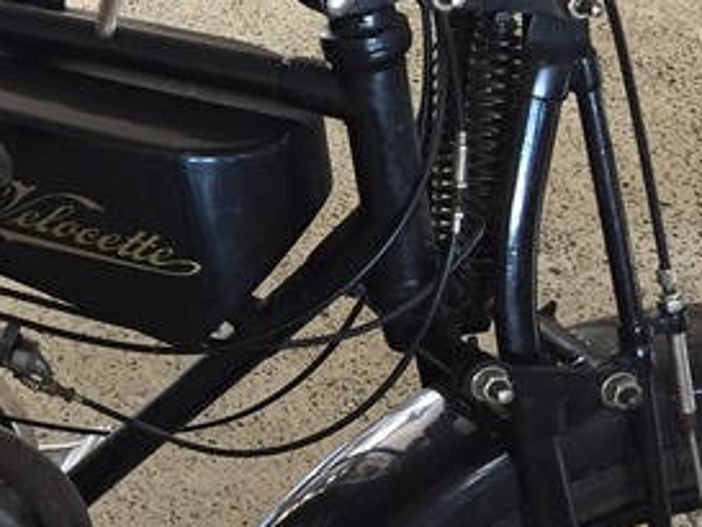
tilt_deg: -35.2
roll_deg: -1.4
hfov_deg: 20.8
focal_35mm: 85
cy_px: 267
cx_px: -229
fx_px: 1725
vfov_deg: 17.4
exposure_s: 1/33
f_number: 2.2
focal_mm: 4.15
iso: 250
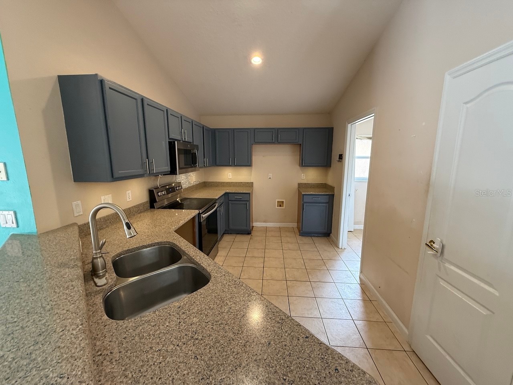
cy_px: 192
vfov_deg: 85.7
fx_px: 207
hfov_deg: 102.1
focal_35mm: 14
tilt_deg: -7.7
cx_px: 256
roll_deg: +0.7
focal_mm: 2.22
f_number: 2.2
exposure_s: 1/120
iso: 400
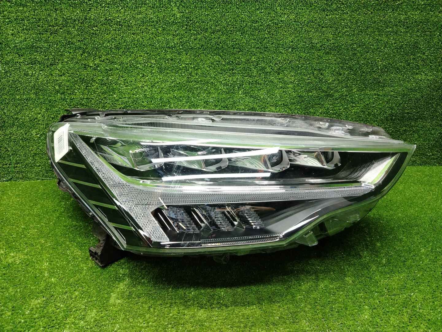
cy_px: 166
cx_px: 221
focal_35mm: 24
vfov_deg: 56.8
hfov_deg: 71.6
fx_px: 306
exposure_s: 1/50
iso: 172
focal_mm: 5.25
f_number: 1.75
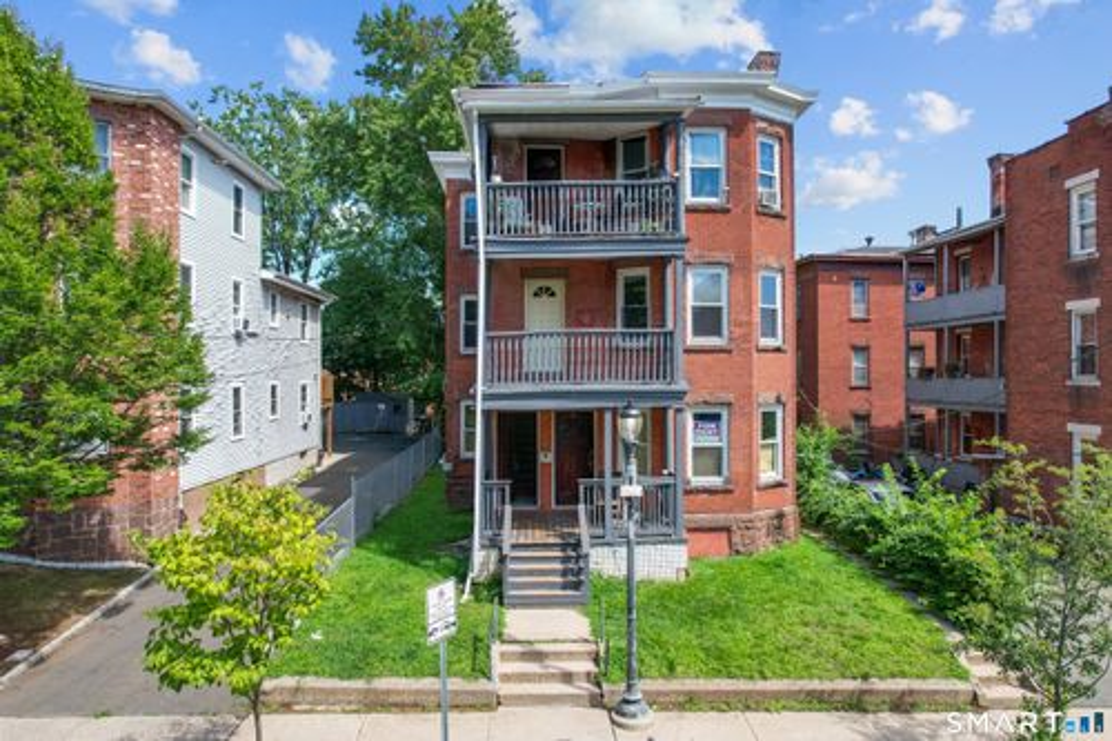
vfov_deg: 57.2
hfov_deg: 78.6
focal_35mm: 22
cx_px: 556
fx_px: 679
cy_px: 370
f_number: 2.8
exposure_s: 1/1000
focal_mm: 8.38
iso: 100
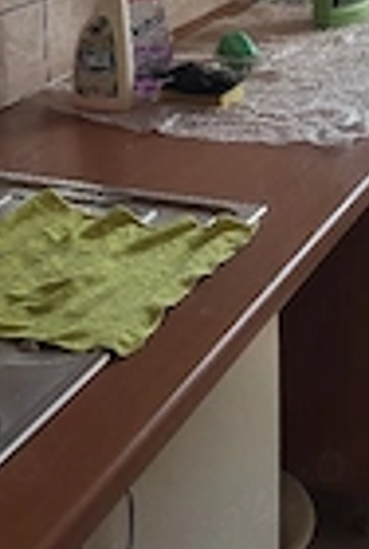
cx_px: 298
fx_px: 1178
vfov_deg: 24.8
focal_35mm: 77
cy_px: -24
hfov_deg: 17.6
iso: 125
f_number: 1.8
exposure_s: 1/101
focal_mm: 5.4
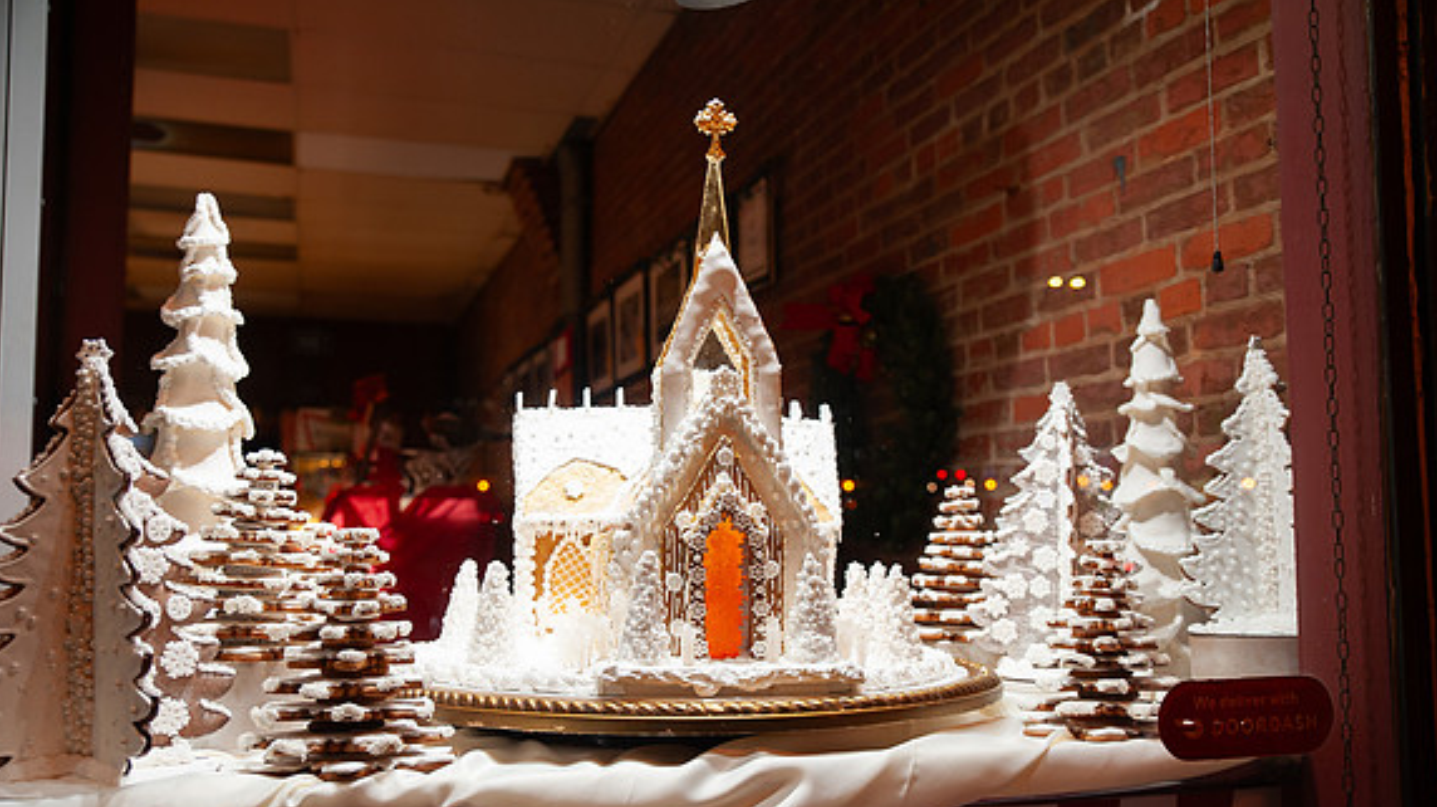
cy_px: 420
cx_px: 724
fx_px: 1295
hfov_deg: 58.1
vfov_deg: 34.6
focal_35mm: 34
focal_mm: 32
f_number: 2.8
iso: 1000
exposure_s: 1/125
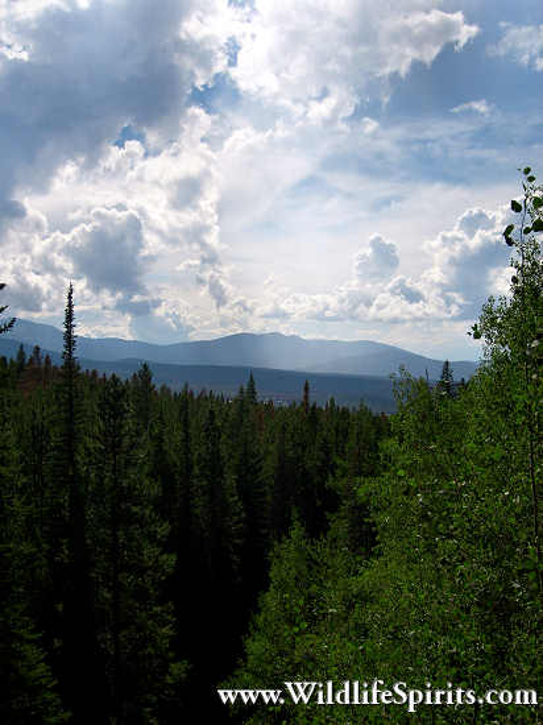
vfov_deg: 43.9
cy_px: 362
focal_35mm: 43
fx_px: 900
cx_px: 272
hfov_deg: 33.6
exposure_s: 1/500
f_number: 7.7
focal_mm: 7.2
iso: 80
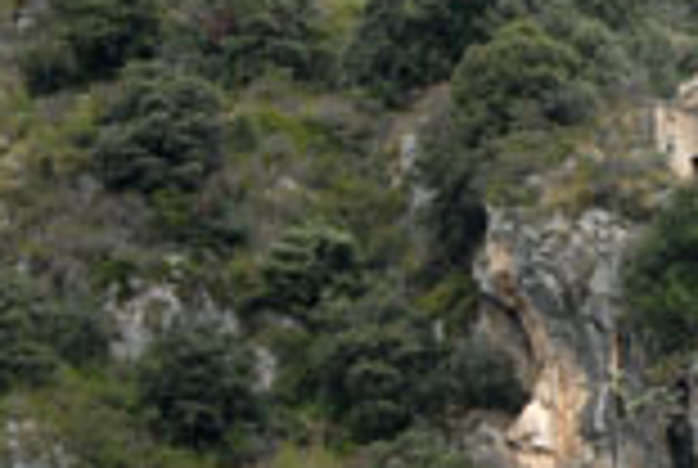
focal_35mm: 371
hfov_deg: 5.5
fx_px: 7207
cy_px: -65
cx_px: 1054
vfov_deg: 3.7
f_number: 7.1
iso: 160
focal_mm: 62
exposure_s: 1/60
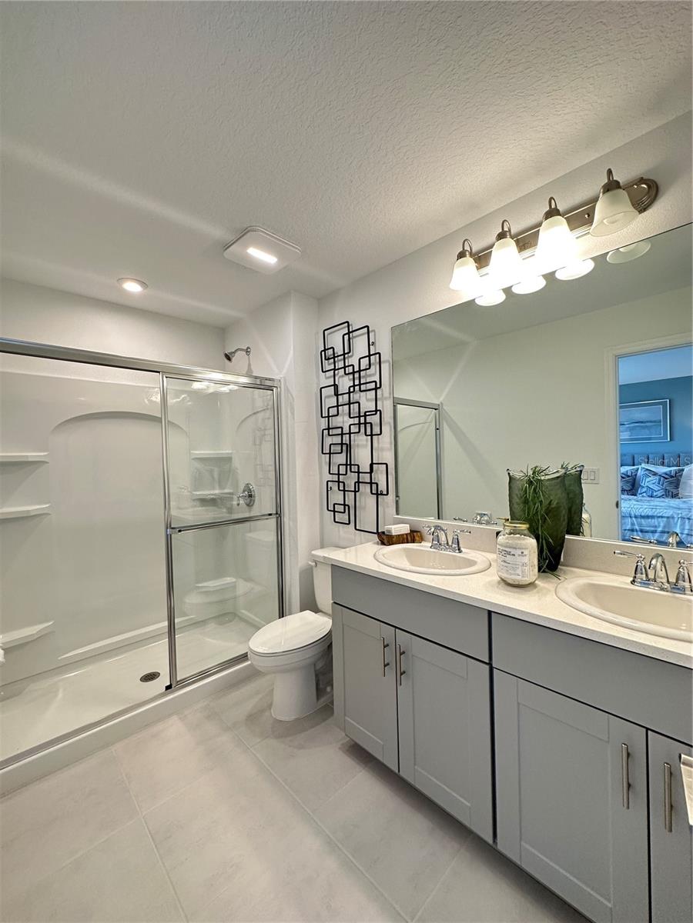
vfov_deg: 102.1
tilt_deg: -1.0
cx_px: 346
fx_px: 374
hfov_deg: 85.7
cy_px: 462
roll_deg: +2.1
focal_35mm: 14
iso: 160
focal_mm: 2.22
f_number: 2.2
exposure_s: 1/120
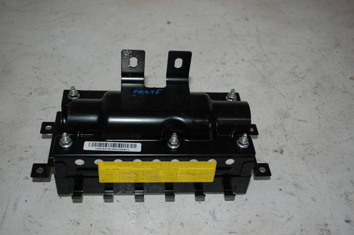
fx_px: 412
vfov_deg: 31.8
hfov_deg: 46.5
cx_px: 177
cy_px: 118
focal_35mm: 42
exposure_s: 1/60
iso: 400
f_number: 4.5
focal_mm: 28
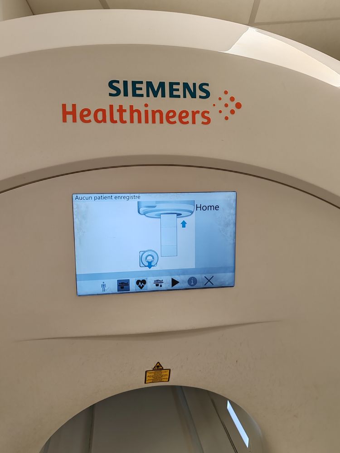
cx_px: 170
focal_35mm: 27
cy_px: 226
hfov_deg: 51.4
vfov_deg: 65.3
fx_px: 354
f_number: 1.9
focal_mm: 6.12
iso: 125
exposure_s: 1/100
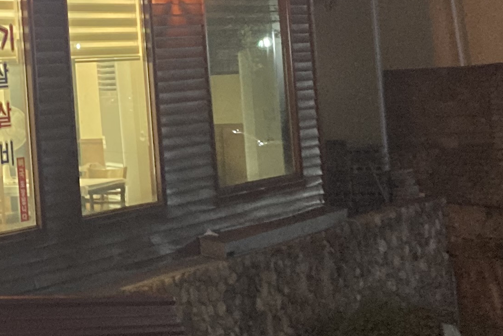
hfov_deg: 18.4
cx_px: -55
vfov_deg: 12.7
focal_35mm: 107
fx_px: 1495
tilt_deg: +2.1
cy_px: 8
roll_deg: +4.7
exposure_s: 1/30
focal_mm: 3.99
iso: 400
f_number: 1.8
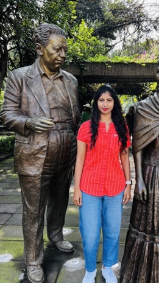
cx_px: 108
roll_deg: -0.9
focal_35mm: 39
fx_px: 293
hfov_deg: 30.1
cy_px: 145
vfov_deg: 51.6
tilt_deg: -7.1
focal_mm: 5.7
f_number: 1.5
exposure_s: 1/171
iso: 50
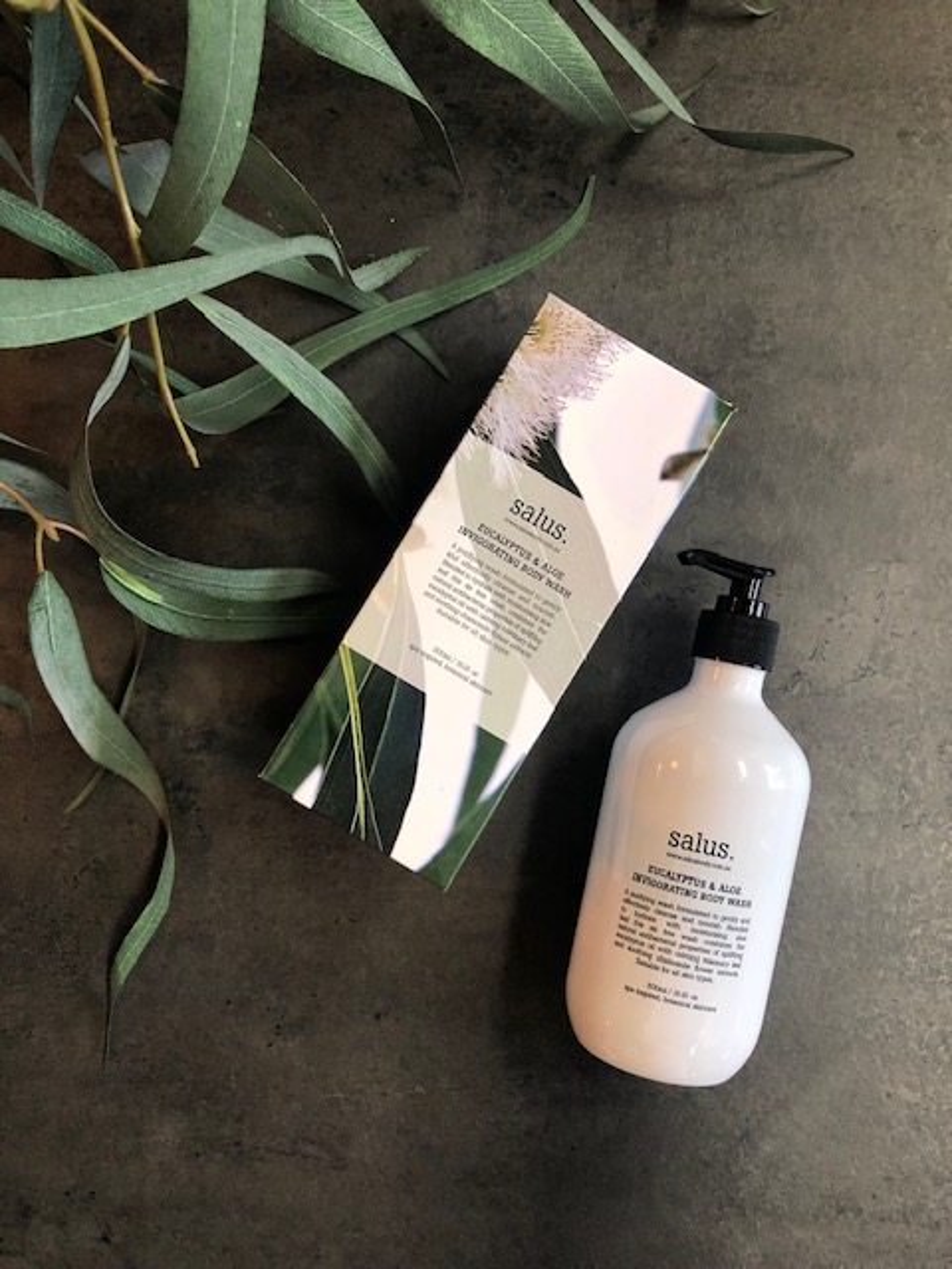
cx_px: 476
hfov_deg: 49.7
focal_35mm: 28
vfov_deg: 63.4
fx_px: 1027
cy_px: 634
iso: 25
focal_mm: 4
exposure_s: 1/40
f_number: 1.8
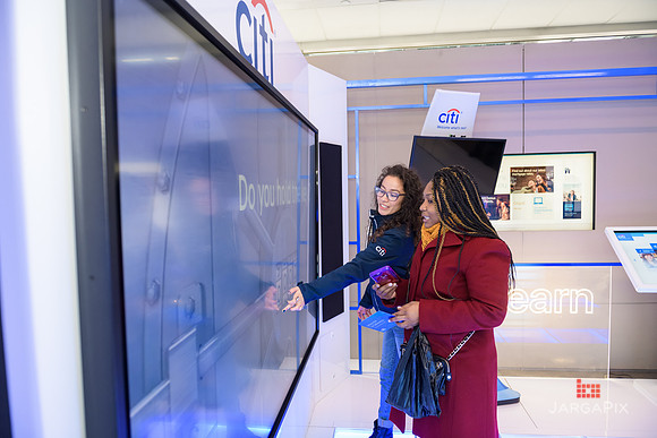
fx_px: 438
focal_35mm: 24
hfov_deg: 73.7
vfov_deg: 53.2
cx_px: 328
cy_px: 219
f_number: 3.2
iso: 1000
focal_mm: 24
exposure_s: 1/125
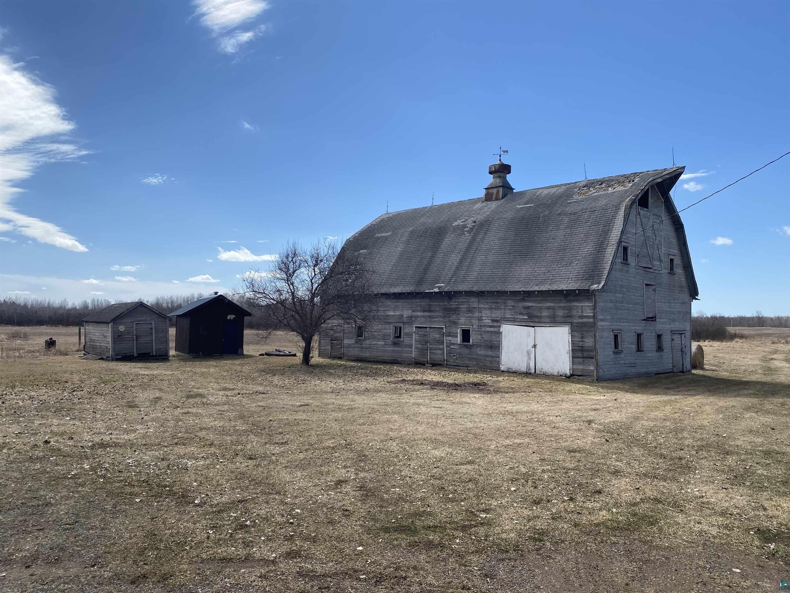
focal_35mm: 26
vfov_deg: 53.1
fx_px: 593
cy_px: 296
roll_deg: -0.7
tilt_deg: +2.5
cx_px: 395
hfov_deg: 67.3
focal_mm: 4.25
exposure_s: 1/3731
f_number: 1.8
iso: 32
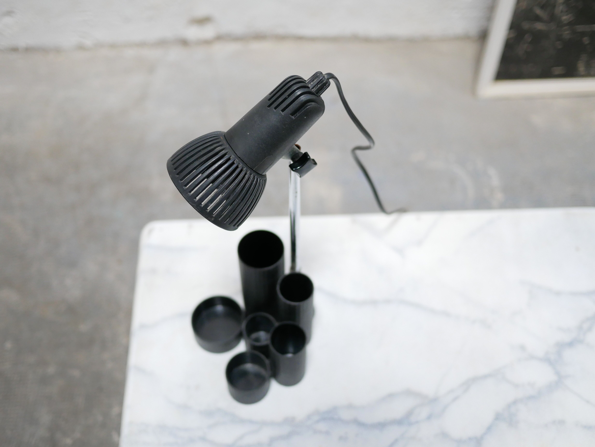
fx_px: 688
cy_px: 224
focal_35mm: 40
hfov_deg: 46.8
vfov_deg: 36.0
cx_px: 298
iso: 1000
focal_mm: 20
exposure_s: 1/60
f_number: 1.7
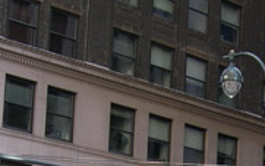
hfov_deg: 16.4
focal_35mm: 127
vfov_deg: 9.9
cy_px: 276
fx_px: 917
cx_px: 204
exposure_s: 1/118
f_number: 2.8
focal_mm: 8
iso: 100
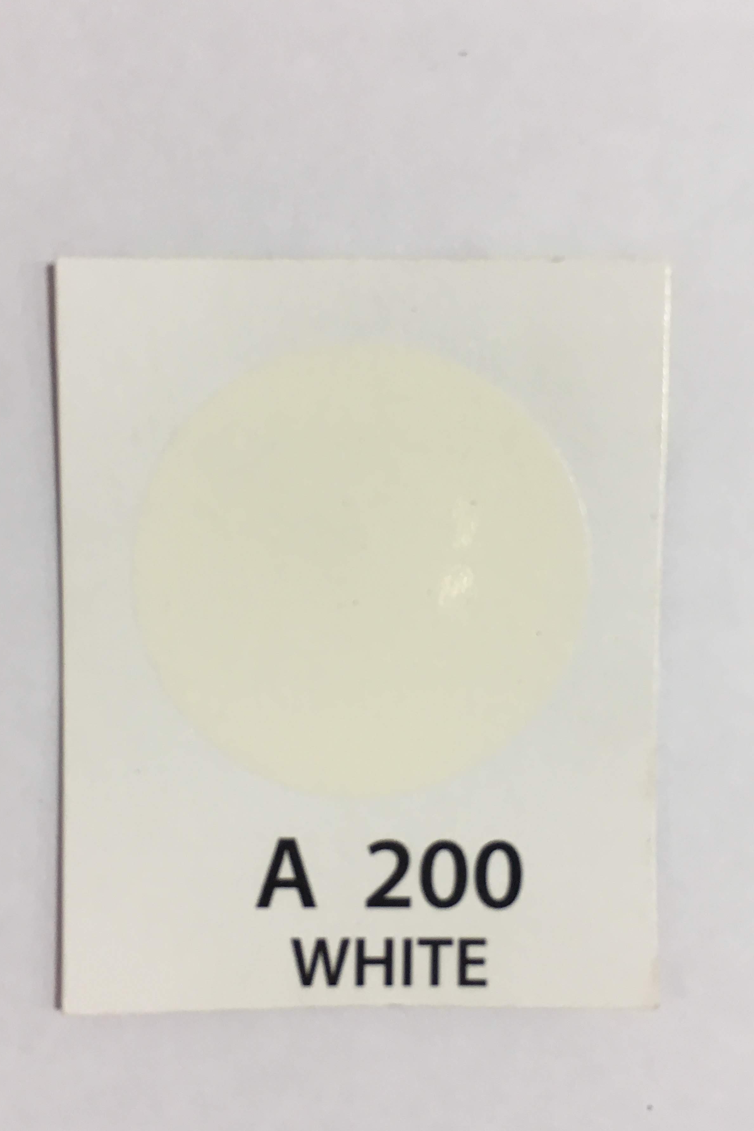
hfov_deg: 38.9
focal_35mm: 34
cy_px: 599
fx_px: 1068
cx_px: 357
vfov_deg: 55.8
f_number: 2.2
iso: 80
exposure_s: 1/33
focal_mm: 4.15
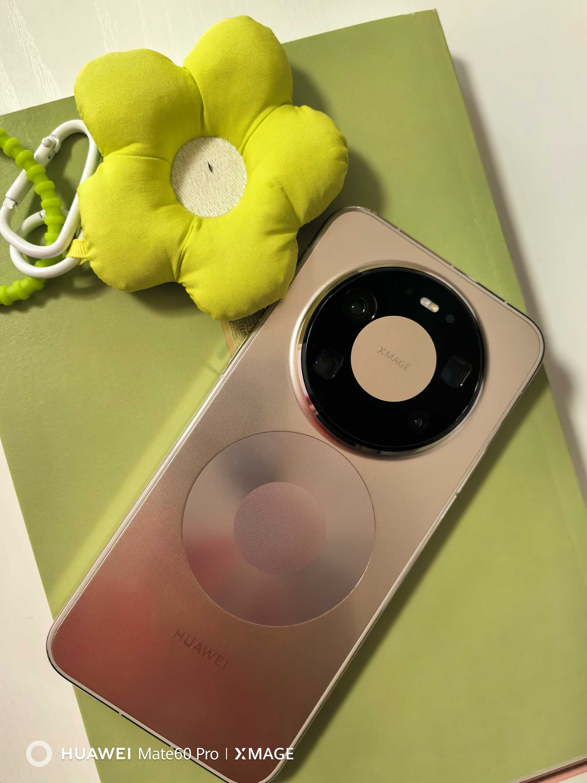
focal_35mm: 27
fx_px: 611
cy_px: 392
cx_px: 294
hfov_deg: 51.4
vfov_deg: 65.3
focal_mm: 5.75
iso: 2000
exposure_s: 1/500
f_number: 2
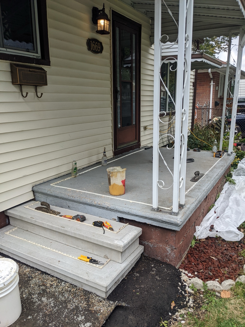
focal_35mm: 27
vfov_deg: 65.3
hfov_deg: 51.4
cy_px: 164
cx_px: 122
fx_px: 255
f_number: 1.73
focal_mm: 4.38
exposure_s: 1/809
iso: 57
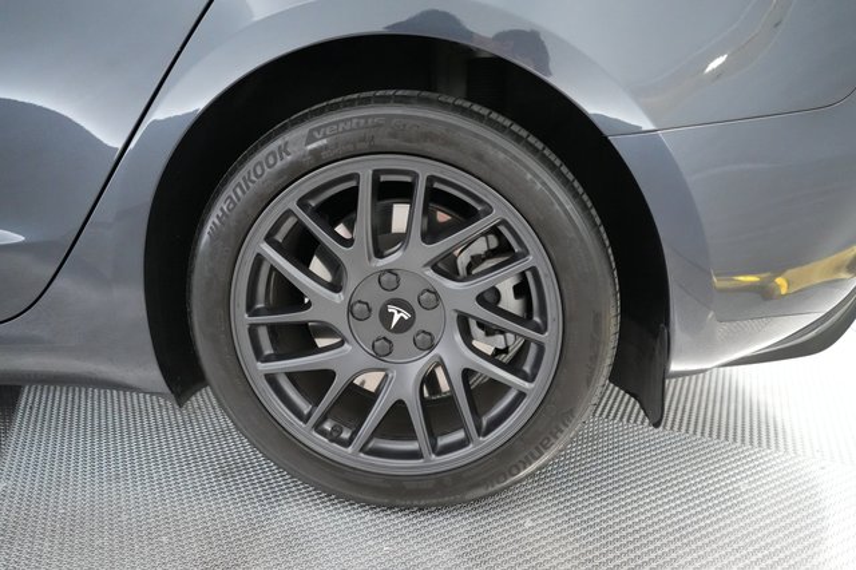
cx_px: 428
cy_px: 285
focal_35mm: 26
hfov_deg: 69.4
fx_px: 618
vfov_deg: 49.5
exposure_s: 1/320
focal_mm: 26
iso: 10000
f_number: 2.8
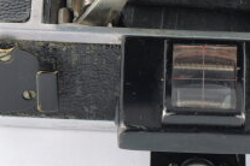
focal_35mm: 417
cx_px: 182
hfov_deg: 4.9
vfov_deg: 3.3
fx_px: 2896
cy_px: -63
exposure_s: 1/250
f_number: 13
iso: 160
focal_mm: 69
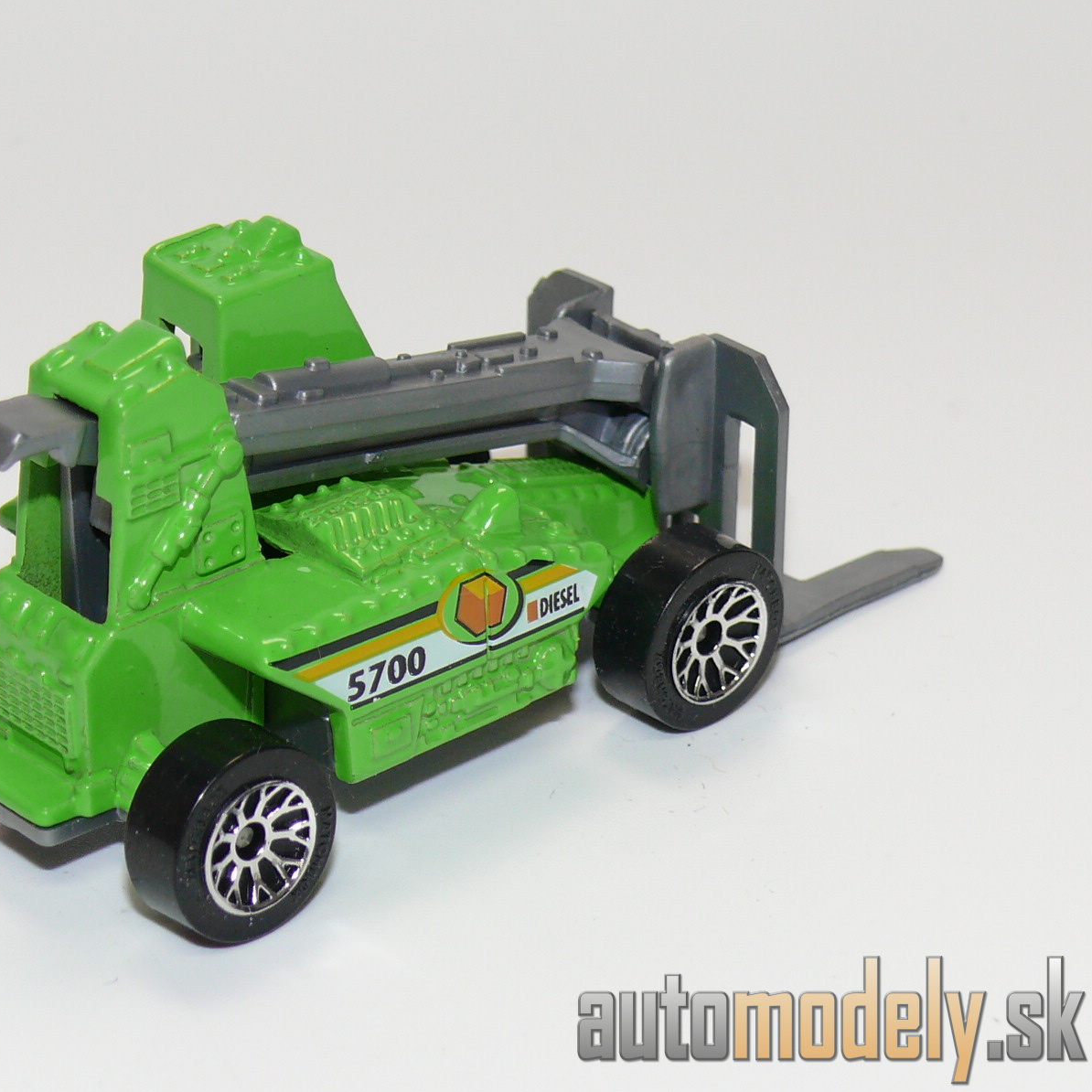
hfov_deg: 14.3
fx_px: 4354
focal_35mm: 122
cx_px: 367
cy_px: 547
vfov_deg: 14.3
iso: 100
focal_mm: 13.5
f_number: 4
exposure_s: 1/30
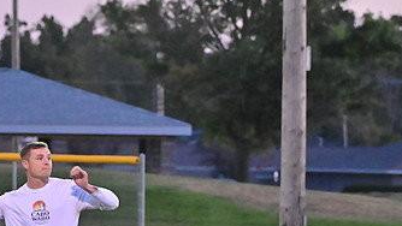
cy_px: 225
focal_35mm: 328
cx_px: 105
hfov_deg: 6.6
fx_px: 3497
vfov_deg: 3.7
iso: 6400
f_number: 4
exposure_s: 1/400
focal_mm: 120
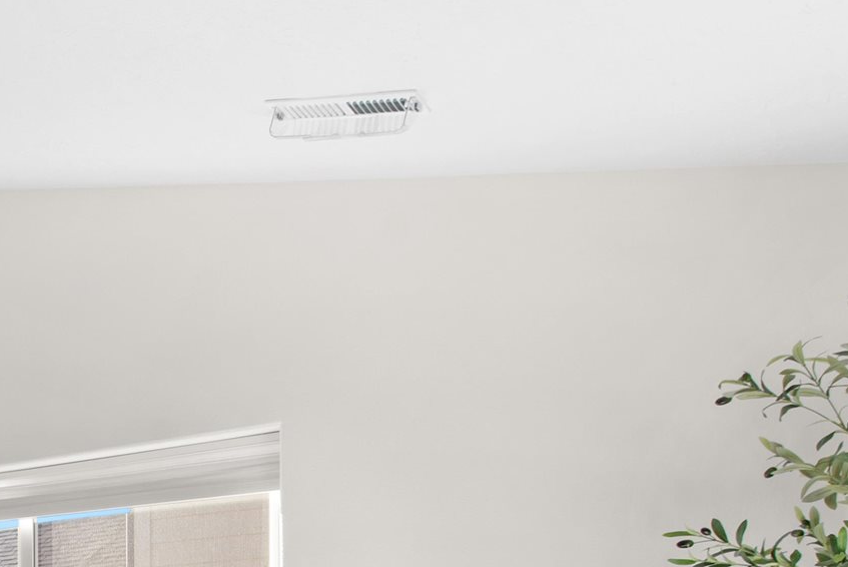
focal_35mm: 58
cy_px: 744
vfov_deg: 21.2
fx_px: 1367
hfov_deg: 25.1
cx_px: -460
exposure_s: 1/4
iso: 100
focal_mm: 16
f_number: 8
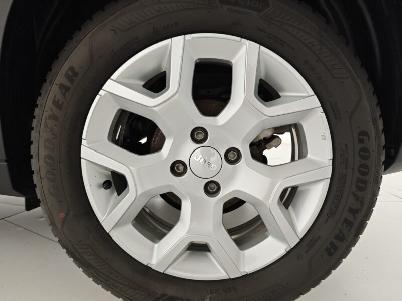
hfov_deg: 73.9
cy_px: 150
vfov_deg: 58.9
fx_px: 267
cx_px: 201
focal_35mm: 23
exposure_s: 1/100
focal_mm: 6.55
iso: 65
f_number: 1.6
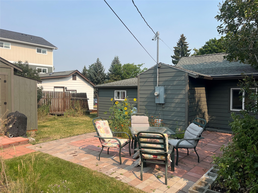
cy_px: 96
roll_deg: +0.0
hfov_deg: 67.3
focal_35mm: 26
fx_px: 194
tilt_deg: -2.6
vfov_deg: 53.1
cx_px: 129
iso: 50
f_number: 1.6
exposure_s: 1/2899
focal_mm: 5.1
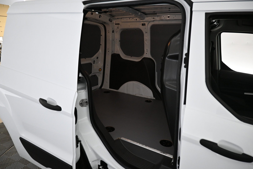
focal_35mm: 24
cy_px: 84
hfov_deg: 73.7
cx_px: 126
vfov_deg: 53.1
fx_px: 169
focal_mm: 16
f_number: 3.5
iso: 1600
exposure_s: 1/125
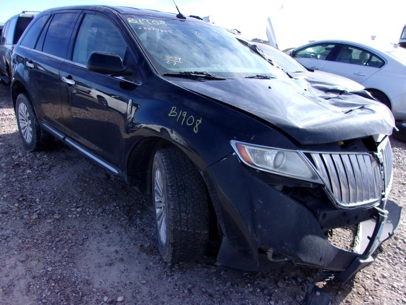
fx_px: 317
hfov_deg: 65.3
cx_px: 203
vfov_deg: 51.4
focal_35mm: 27
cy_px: 152
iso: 80
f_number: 10.4
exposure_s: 1/38
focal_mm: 4.9
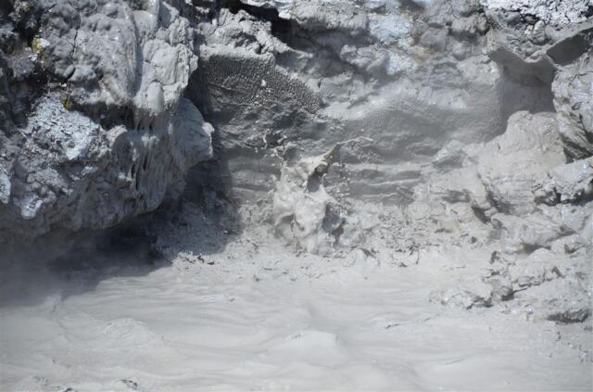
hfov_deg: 9.2
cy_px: 196
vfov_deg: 6.1
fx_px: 3696
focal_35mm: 225
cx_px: 296
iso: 200
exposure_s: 1/640
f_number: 5.6
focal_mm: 150
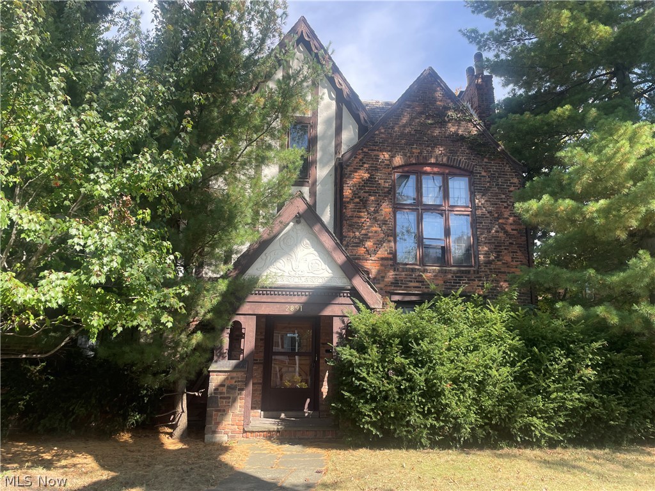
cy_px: 246
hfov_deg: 67.3
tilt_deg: +14.9
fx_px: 492
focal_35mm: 26
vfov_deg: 53.1
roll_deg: -1.3
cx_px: 328
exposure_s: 1/779
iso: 32
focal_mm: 4.2
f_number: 1.6
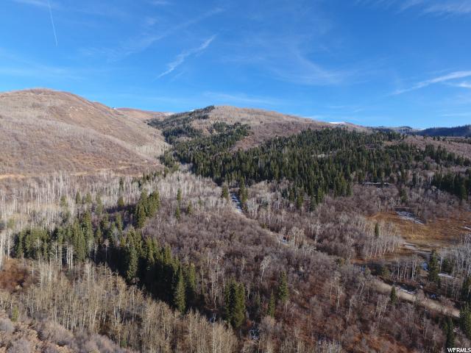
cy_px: 176
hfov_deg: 81.7
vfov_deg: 66.0
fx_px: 272
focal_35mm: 20
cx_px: 236
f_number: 2.8
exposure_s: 1/488
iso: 100
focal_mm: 3.61
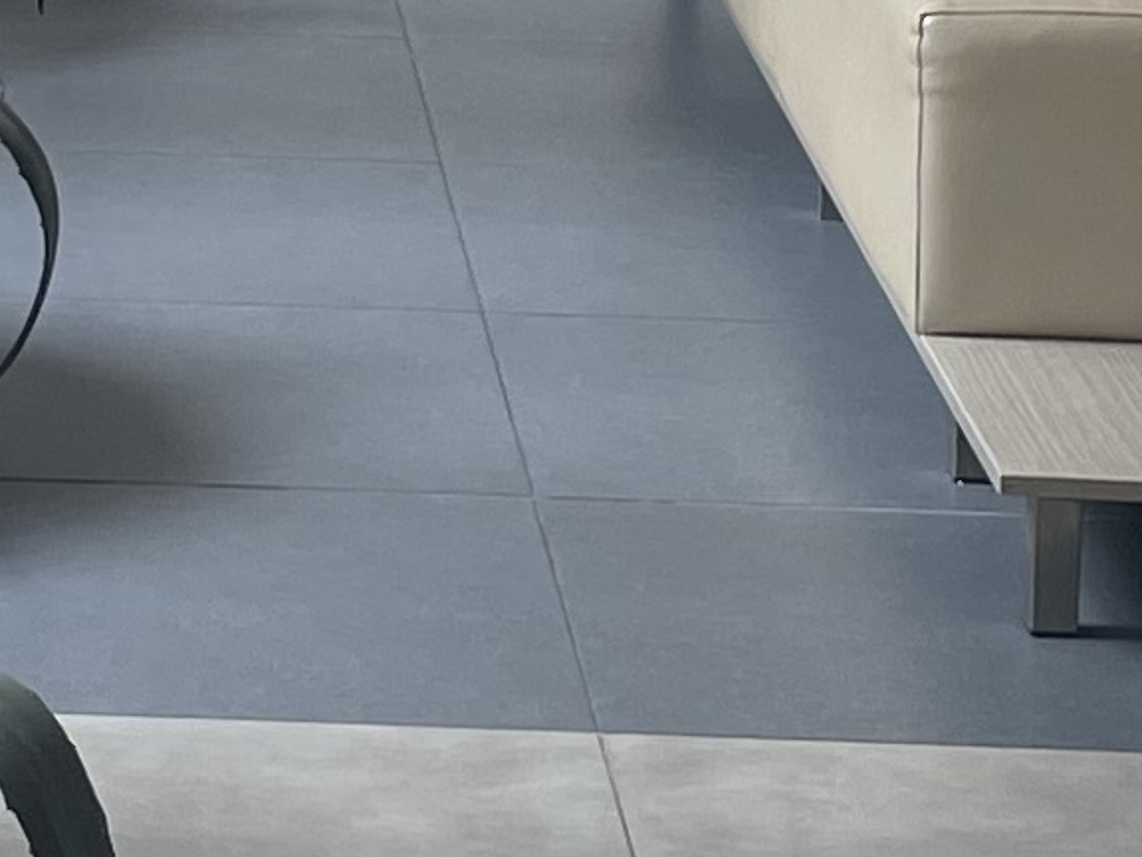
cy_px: -669
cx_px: -141
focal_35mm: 182
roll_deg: -1.2
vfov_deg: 7.9
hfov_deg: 10.7
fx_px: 6004
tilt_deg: -5.3
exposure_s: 1/142
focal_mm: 4.2
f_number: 1.6
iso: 32
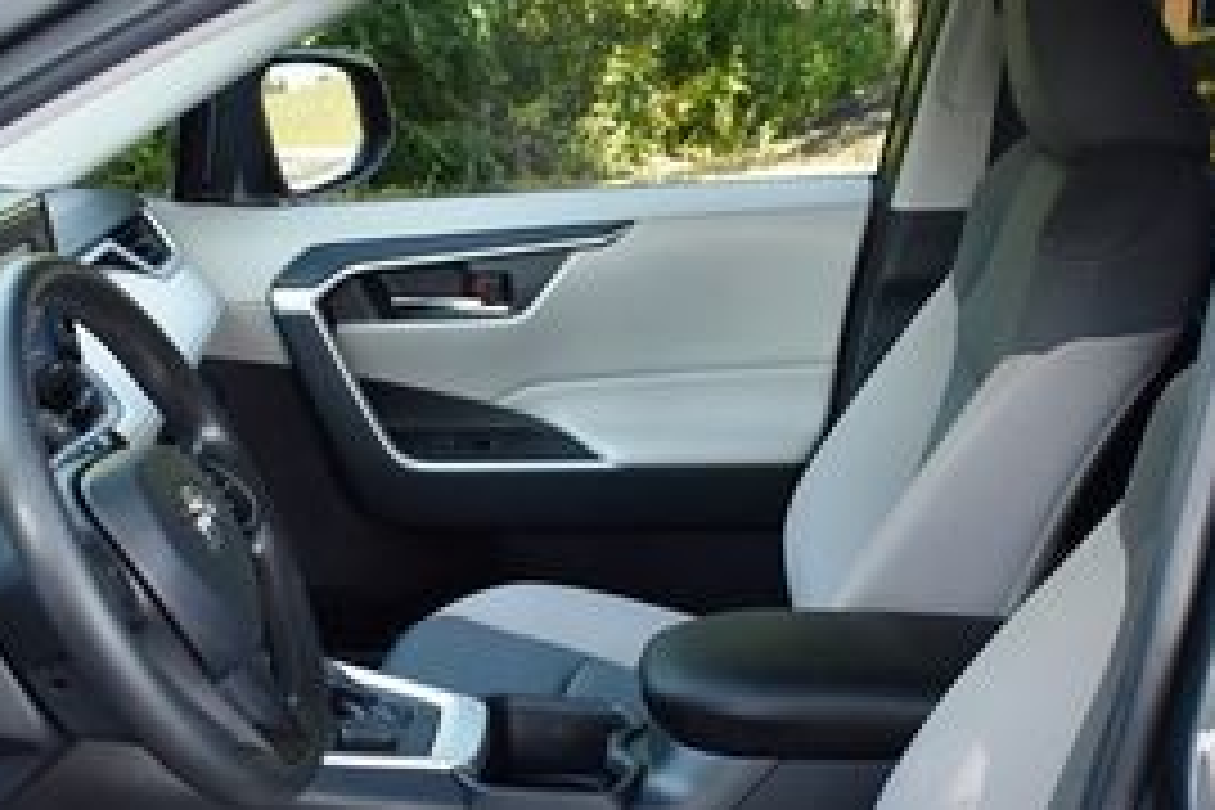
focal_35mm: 64
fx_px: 2160
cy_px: 718
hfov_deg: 31.4
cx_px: 706
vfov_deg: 20.8
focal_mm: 18
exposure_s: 1/250
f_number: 3.5
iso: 500
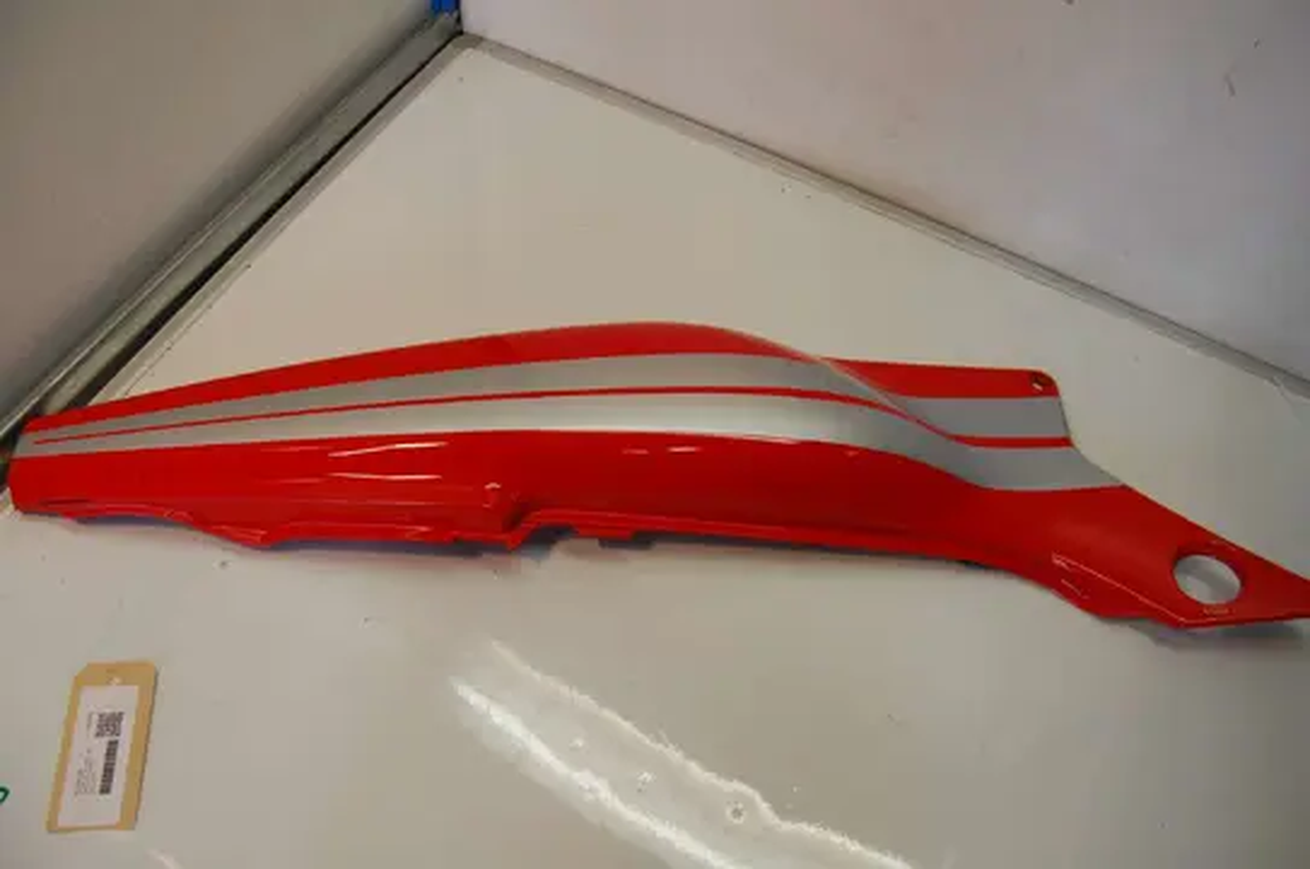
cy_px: 434
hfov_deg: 67.5
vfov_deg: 47.8
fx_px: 981
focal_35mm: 27
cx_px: 655
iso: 360
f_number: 5.6
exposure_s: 1/125
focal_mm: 18
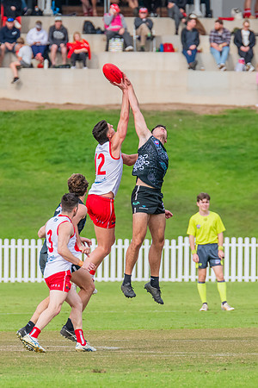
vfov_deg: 2.8
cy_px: 221
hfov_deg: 1.9
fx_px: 7816
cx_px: 141
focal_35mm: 727
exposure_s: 1/1600
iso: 800
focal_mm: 420
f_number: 8
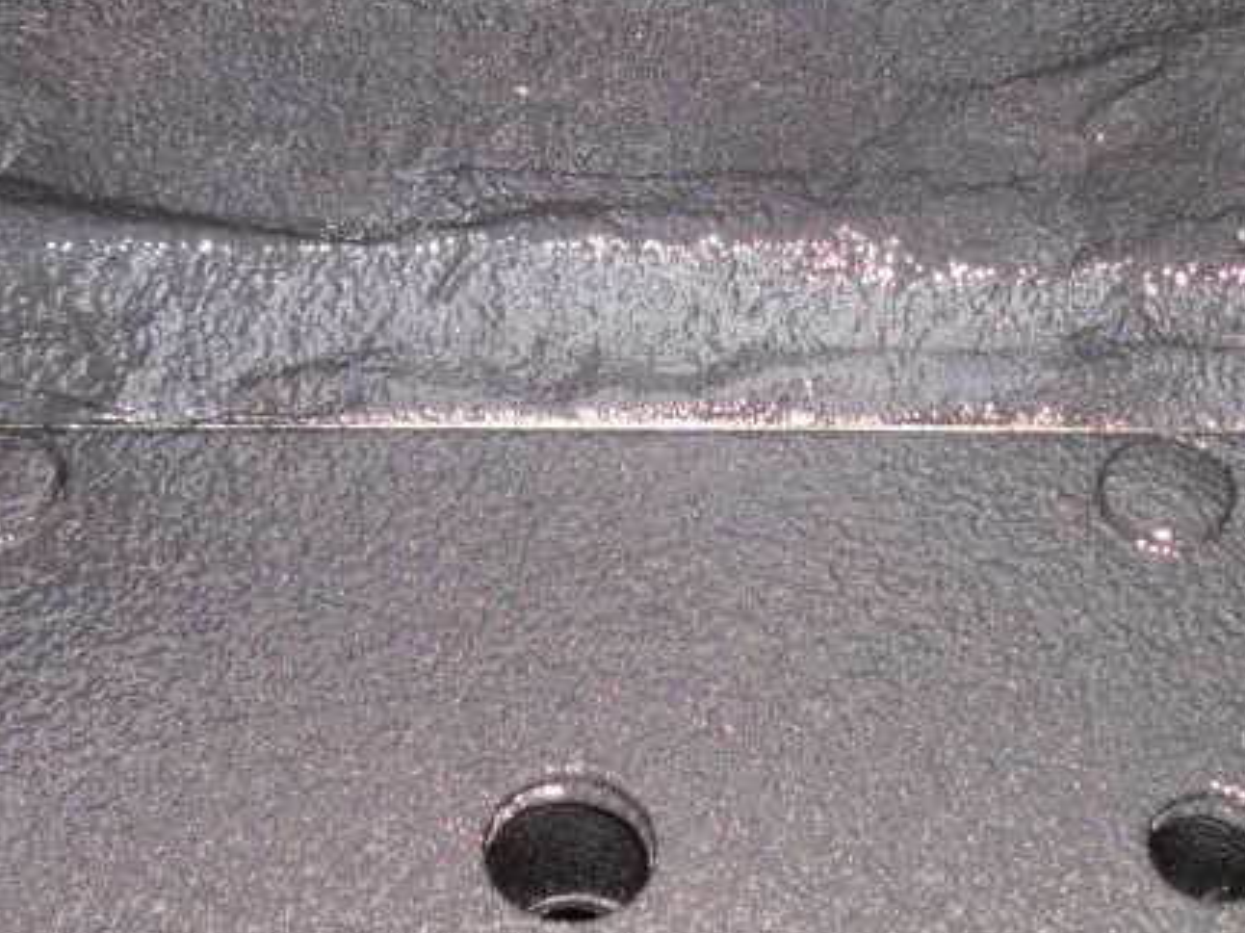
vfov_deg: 19.3
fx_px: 2733
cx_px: 621
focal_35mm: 76
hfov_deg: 25.7
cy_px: 586
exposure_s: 1/30
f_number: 2.9
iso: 160
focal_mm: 5.7
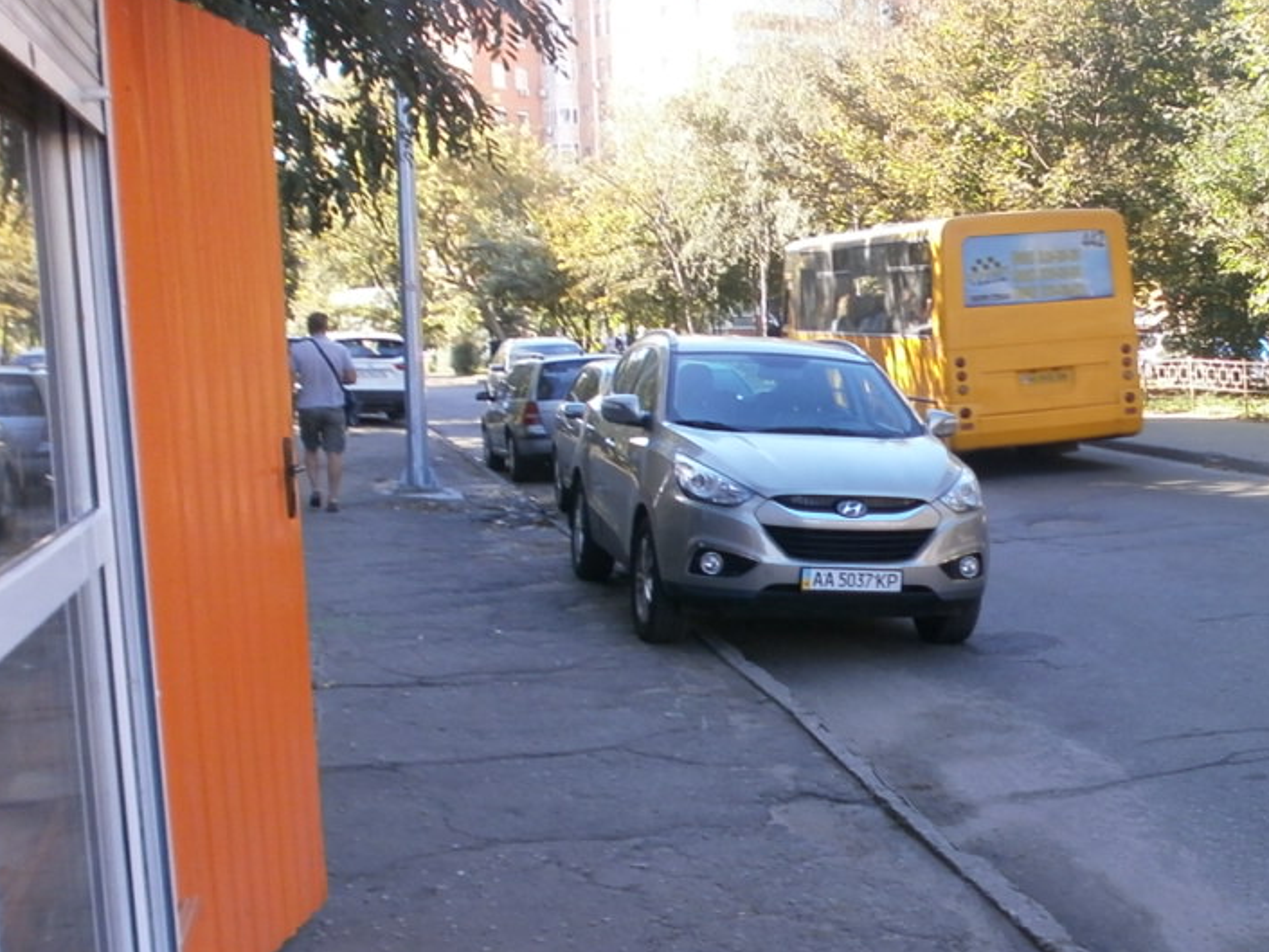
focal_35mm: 49
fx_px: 1797
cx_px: 1076
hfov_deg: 37.0
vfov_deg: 29.6
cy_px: 567
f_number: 2.9
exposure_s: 1/100
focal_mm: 4.8
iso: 100
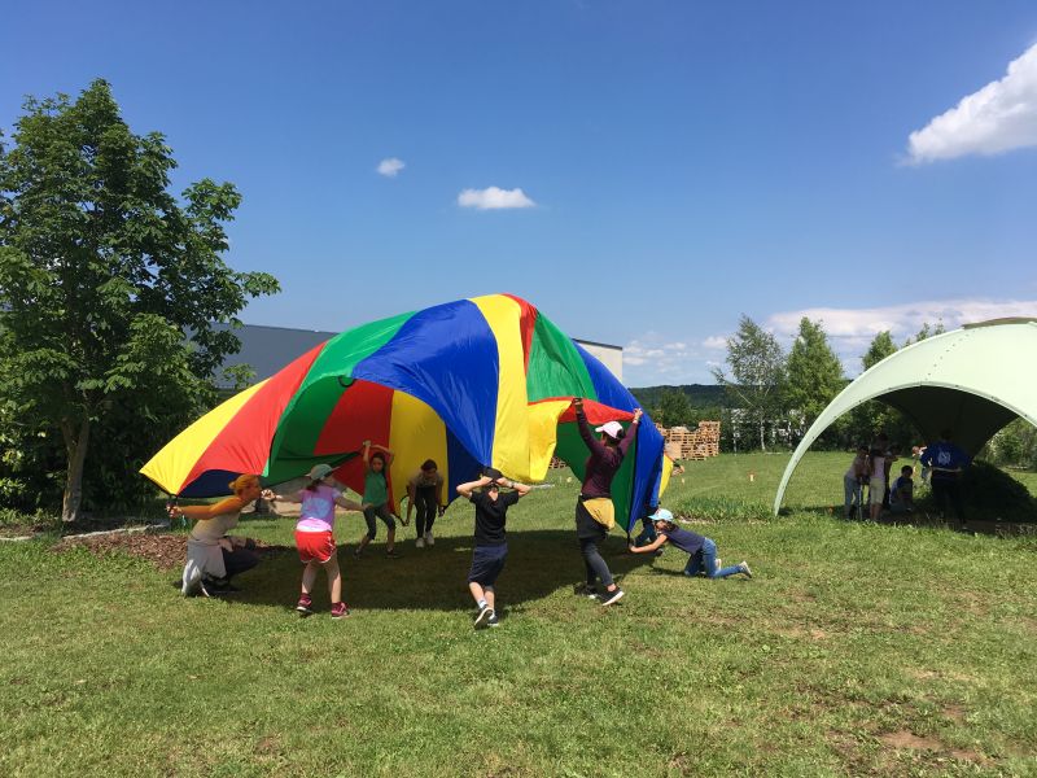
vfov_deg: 48.2
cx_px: 518
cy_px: 389
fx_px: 869
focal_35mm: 29
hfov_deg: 61.7
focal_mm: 4.15
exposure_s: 1/1709
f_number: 2.2
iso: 25
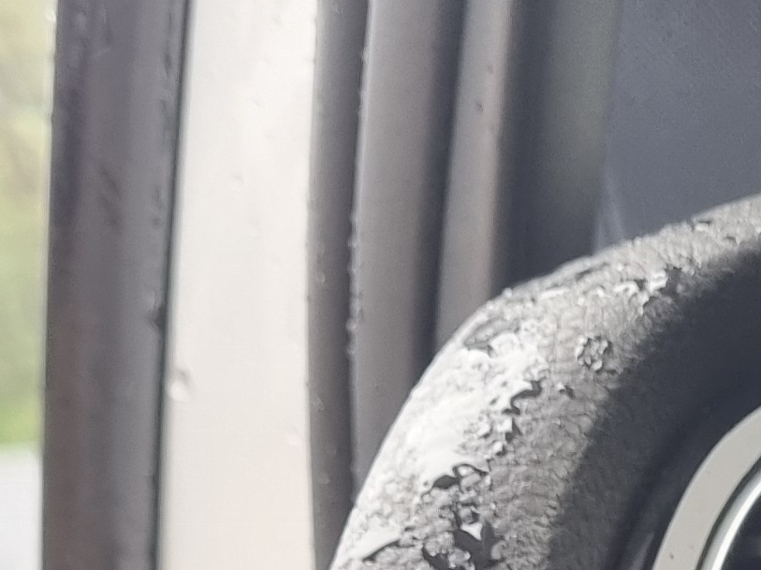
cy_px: 1270
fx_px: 2835
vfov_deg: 10.3
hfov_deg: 14.3
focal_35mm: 129
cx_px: 1131
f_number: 1.8
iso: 200
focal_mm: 5.4
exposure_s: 1/60
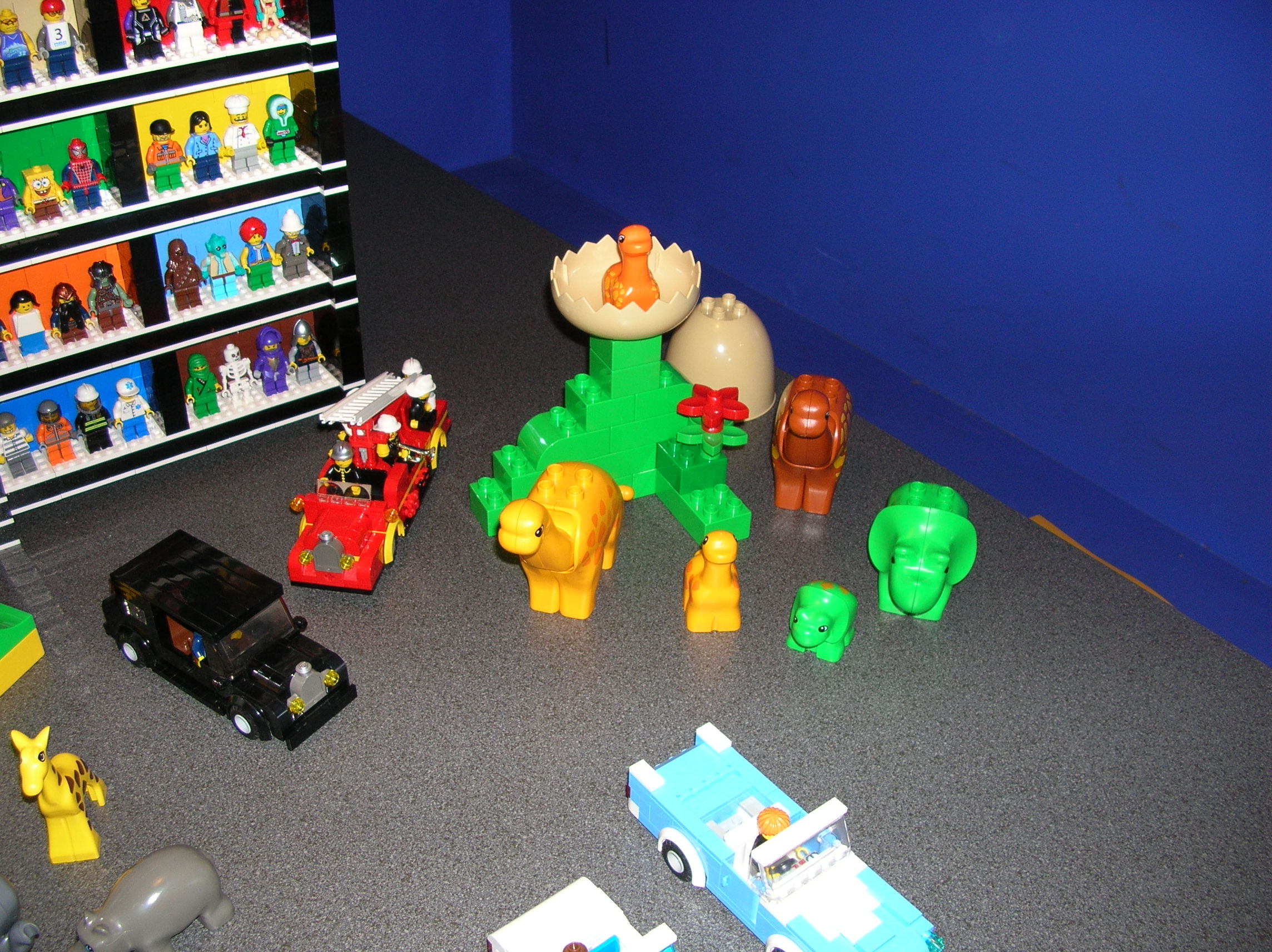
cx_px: 636
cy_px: 476
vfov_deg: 40.6
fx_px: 1285
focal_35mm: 35
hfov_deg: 52.7
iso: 50
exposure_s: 1/60.1
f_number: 2.8
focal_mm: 5.8
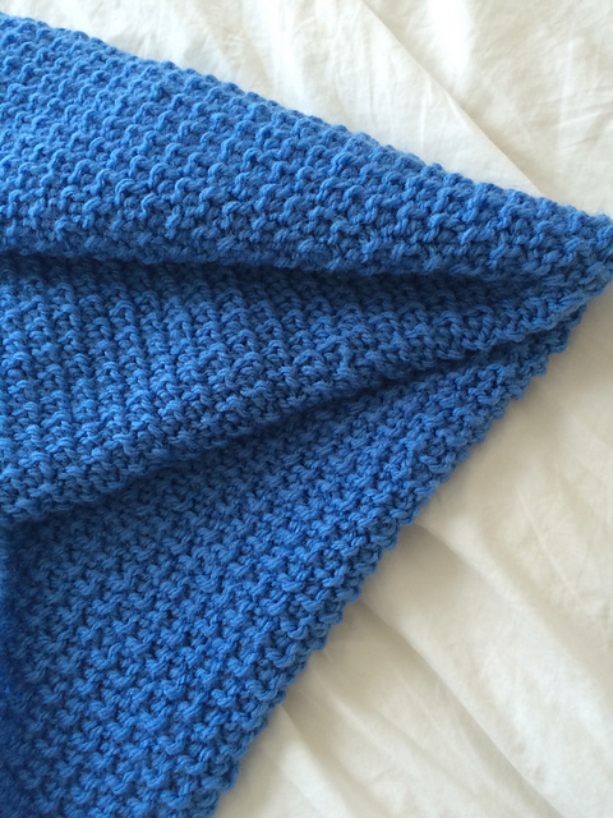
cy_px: 409
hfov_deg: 48.2
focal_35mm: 29
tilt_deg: -74.5
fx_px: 685
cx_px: 306
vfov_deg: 61.7
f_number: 2.2
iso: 100
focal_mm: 4.15
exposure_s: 1/30
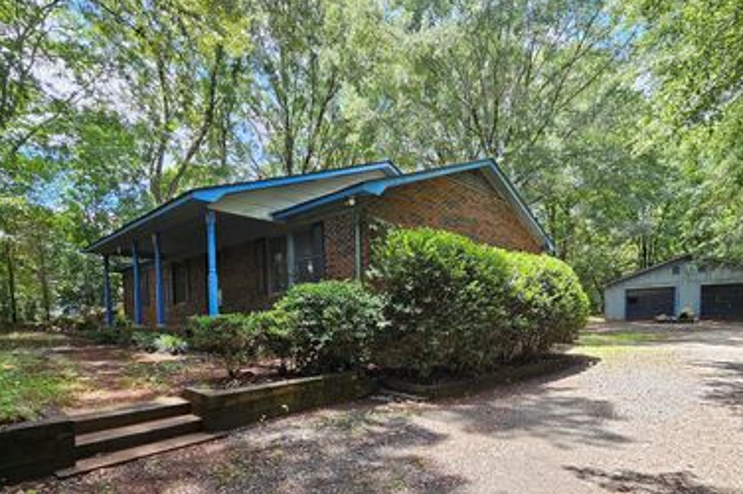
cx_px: 403
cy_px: 355
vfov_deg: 64.3
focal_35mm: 18
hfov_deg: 89.8
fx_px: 371
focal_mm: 2.2
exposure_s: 1/186
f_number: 2.2
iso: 50
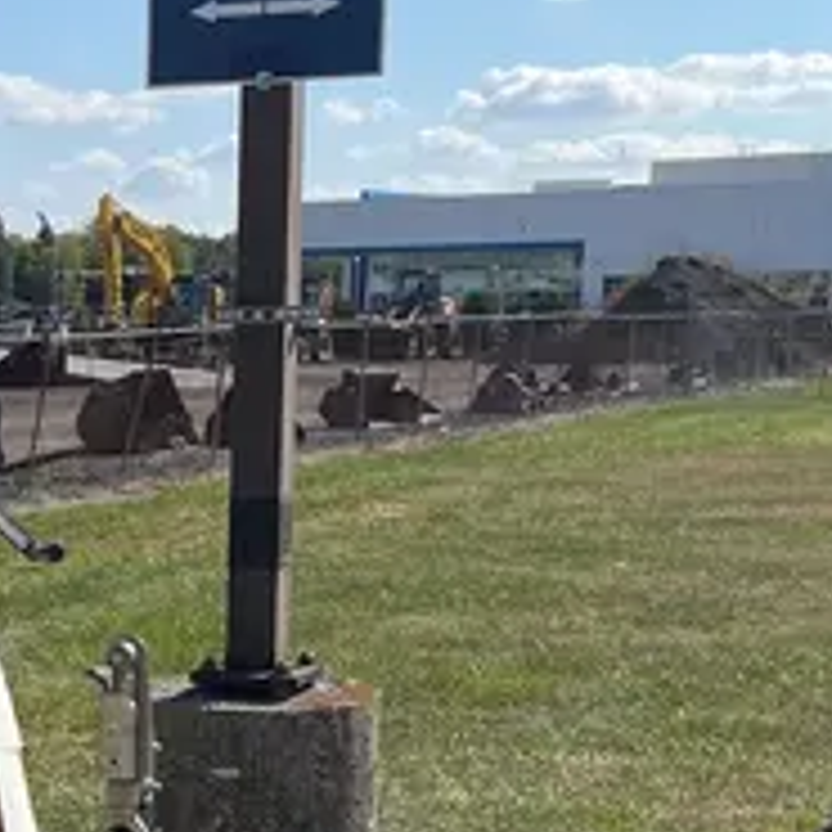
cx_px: -225
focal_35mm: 91
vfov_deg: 18.5
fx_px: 2475
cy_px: 857
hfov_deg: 17.9
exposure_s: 1/4016
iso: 50
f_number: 1.6
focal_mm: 5.1
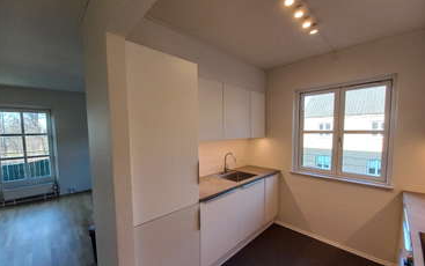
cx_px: 211
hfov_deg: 105.3
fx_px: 162
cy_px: 142
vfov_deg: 78.6
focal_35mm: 14
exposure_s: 1/50
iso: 64
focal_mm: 1.42
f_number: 2.2
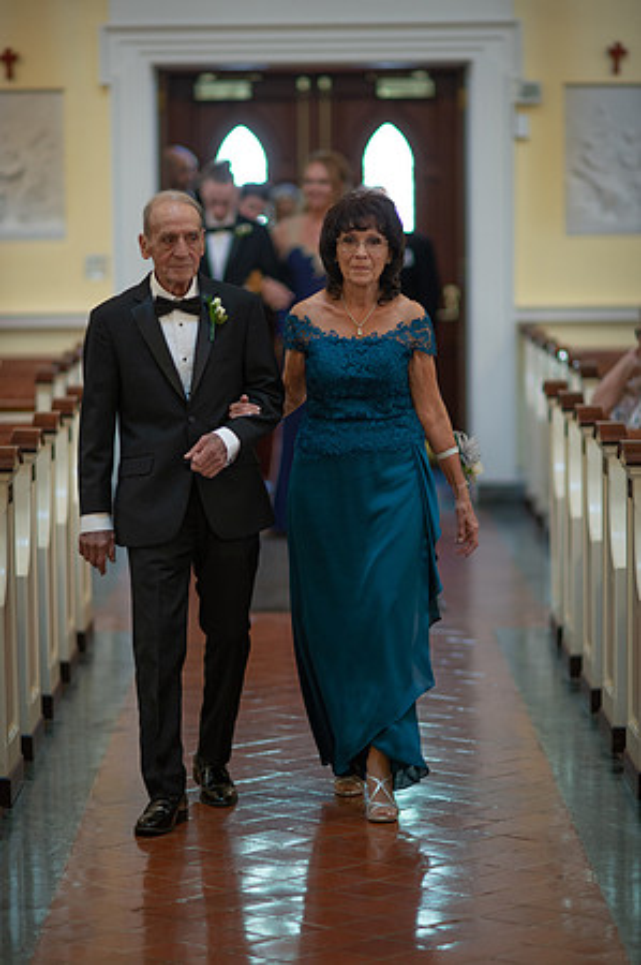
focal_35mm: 135
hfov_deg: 10.1
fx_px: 3614
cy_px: 482
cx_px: 320
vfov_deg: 15.2
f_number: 2
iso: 1600
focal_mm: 135
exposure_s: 1/250
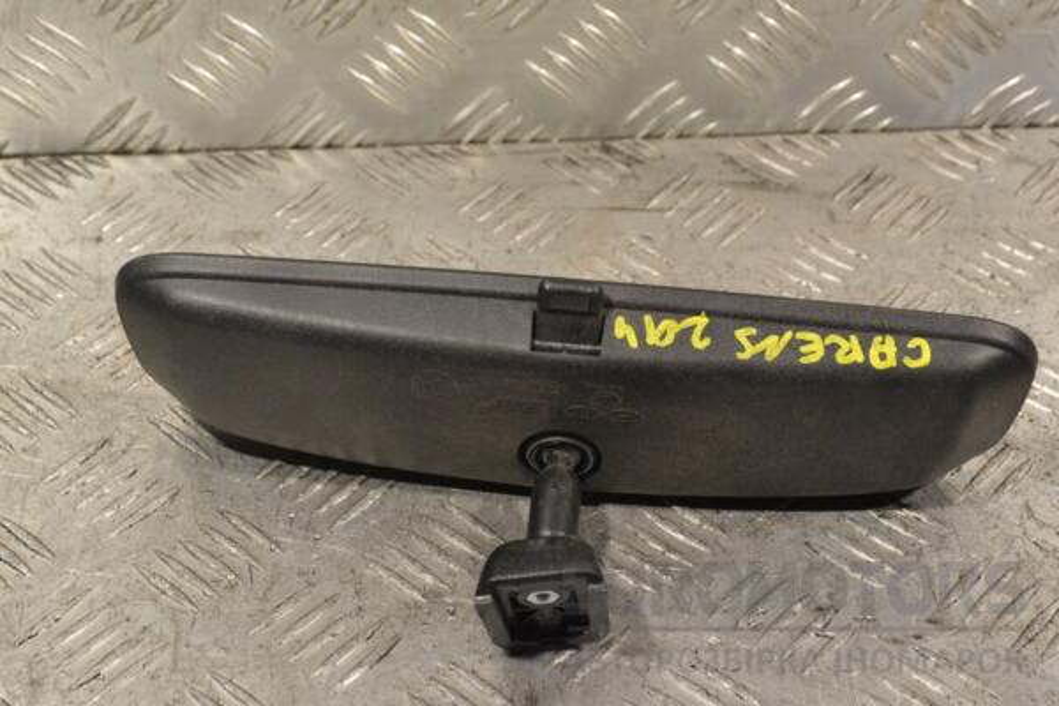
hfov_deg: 28.1
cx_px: 530
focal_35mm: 72
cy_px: 353
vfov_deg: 18.9
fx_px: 2118
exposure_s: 1/320
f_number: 9
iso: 3200
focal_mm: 48
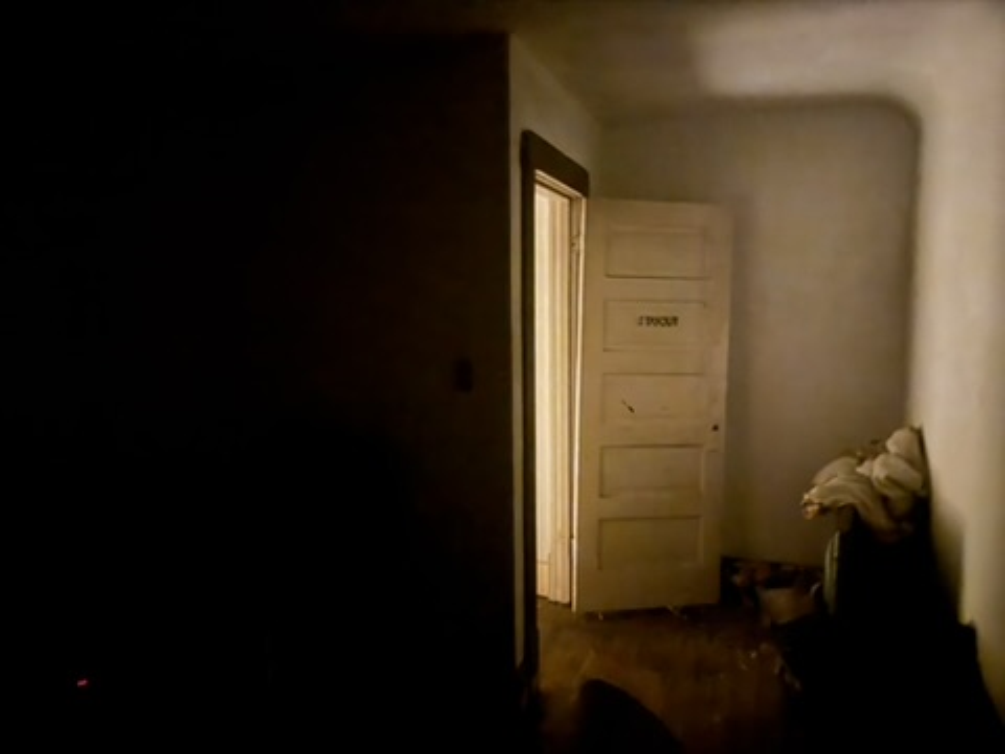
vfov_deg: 56.8
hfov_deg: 71.6
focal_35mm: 24
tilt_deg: -6.3
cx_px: 502
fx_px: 697
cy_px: 377
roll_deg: +0.9
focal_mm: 6.76
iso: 8000
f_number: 1.78
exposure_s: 1/2
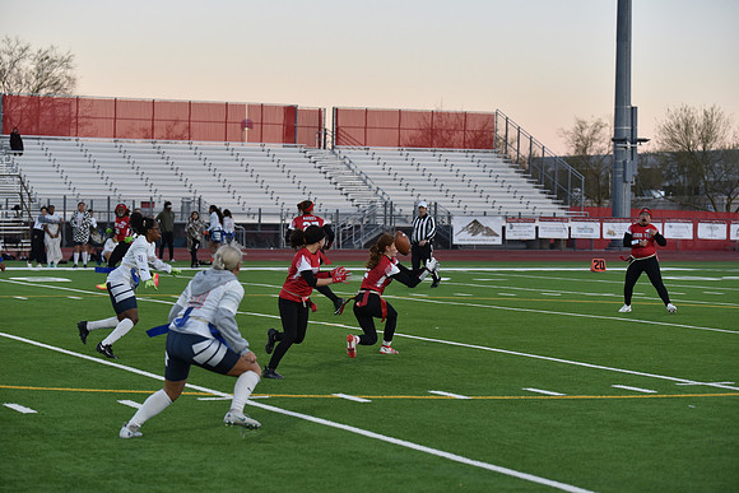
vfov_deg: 14.4
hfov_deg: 21.5
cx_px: 370
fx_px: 1951
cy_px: 246
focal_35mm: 95
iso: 500
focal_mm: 95
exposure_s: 1/640
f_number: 2.8
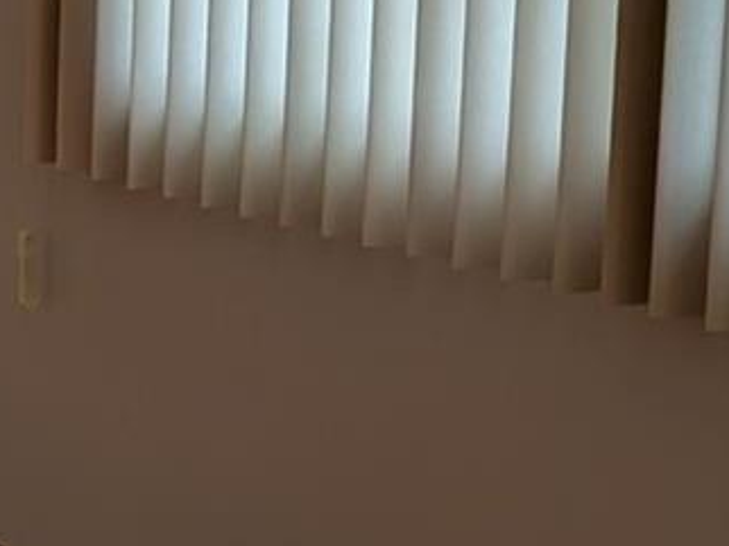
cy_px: 77
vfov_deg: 12.4
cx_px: -720
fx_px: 2504
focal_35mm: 119
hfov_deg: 14.0
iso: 32
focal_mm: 6.9
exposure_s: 1/120
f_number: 1.68
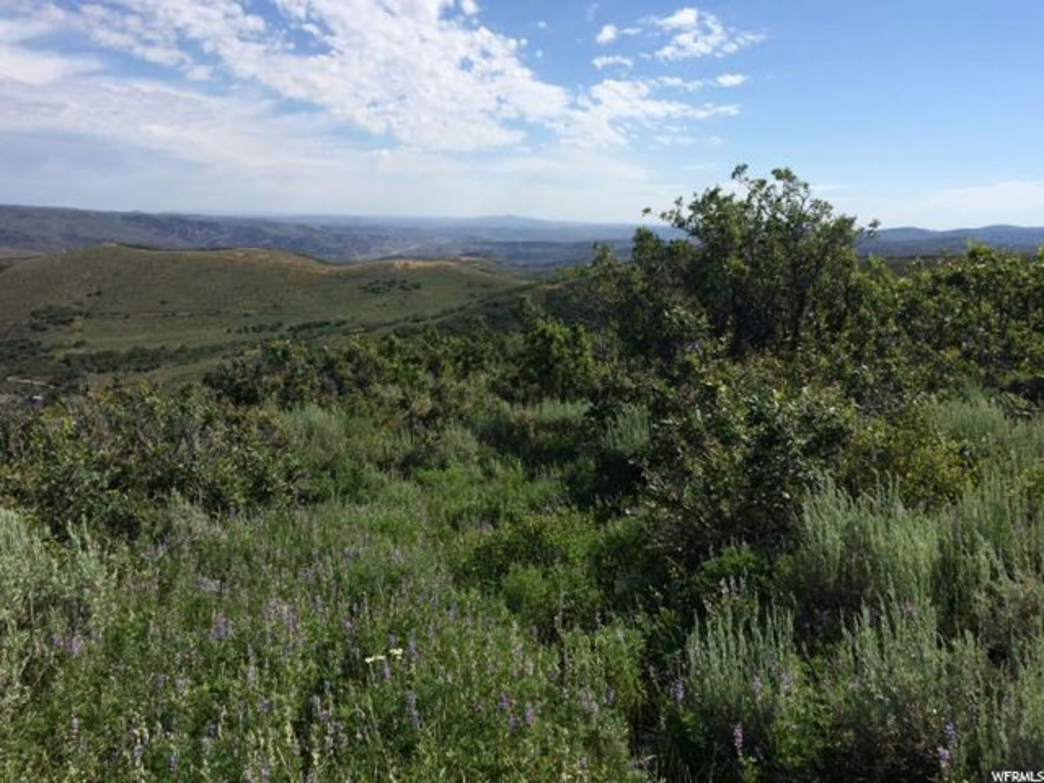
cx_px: 522
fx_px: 875
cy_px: 392
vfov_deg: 48.2
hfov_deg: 61.7
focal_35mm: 29
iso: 32
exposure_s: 1/3425
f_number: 2.2
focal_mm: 4.15
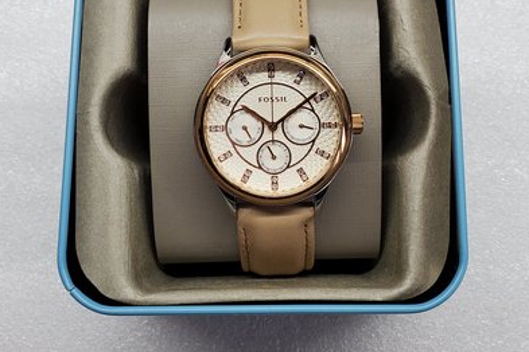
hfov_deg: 44.5
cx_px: 276
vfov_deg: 30.3
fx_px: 647
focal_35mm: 44
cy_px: 121
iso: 160
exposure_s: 1/120
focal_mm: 4.3
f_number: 2.4
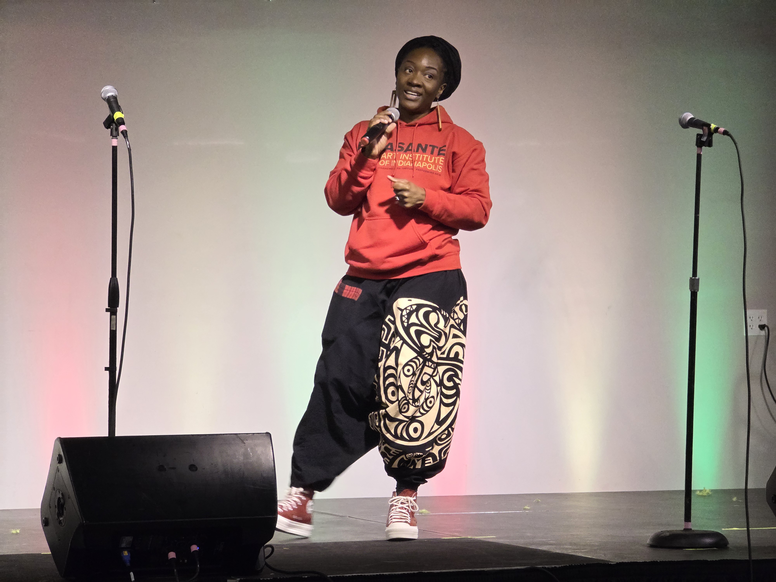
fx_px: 2578
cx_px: 388
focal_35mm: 115
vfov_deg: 12.9
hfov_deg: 17.1
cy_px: 291
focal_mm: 18.6
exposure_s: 1/85.8
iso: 640
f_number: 3.4
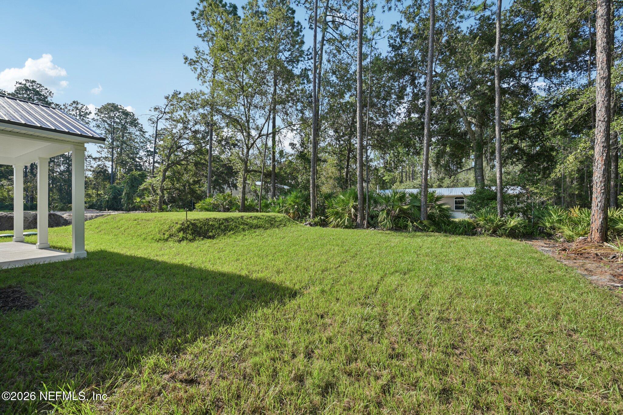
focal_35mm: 14
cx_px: 312
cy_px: 208
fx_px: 242
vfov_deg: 81.2
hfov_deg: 104.3
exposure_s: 1/125
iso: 100
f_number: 8
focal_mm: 14
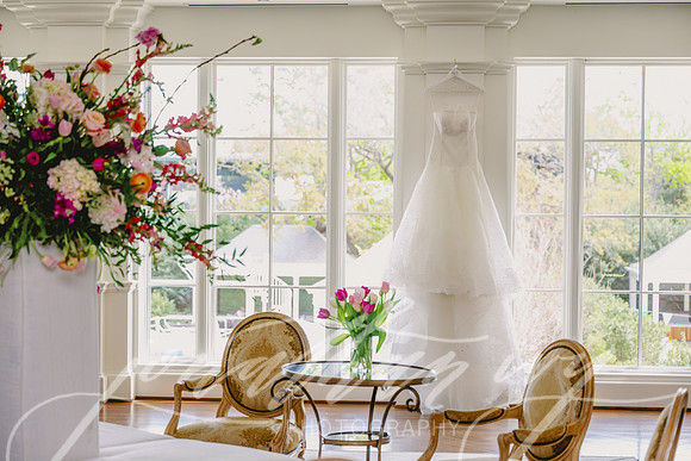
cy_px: 230
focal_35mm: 70
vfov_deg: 19.5
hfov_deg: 28.8
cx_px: 346
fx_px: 1344
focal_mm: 70
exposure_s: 1/200
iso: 640
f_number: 3.5
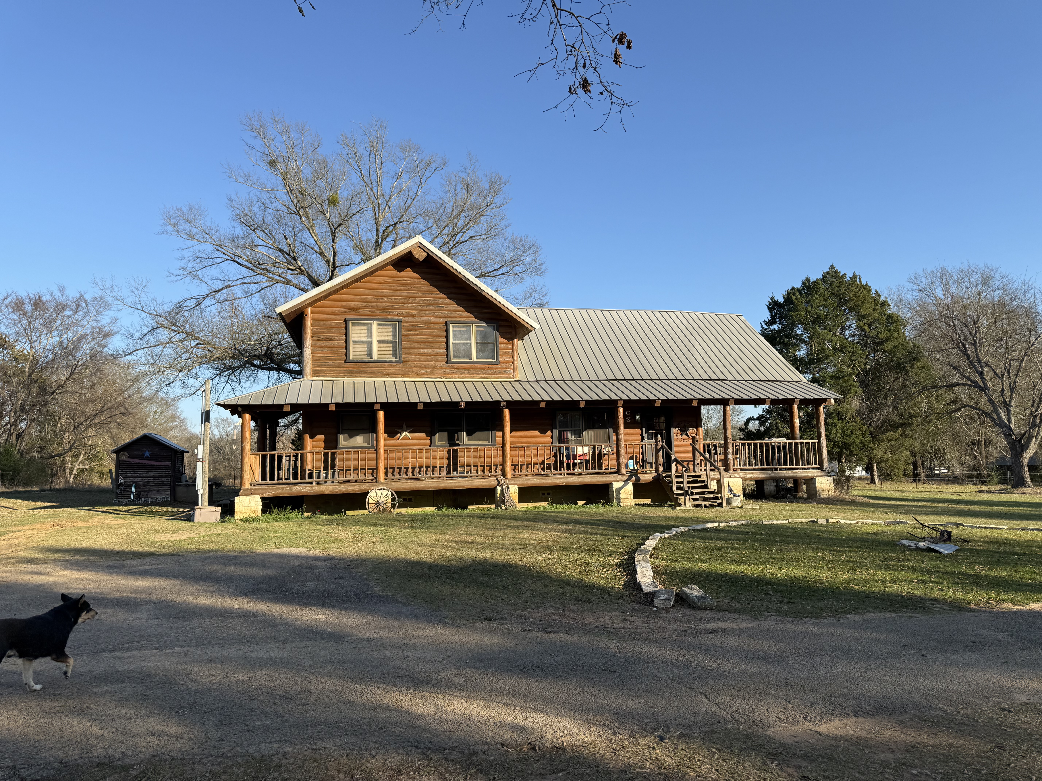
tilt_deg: +6.2
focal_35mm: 24
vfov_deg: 56.8
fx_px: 722
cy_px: 390
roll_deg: +1.4
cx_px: 521
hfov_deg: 71.6
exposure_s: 1/2611
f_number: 1.78
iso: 80
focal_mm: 6.76
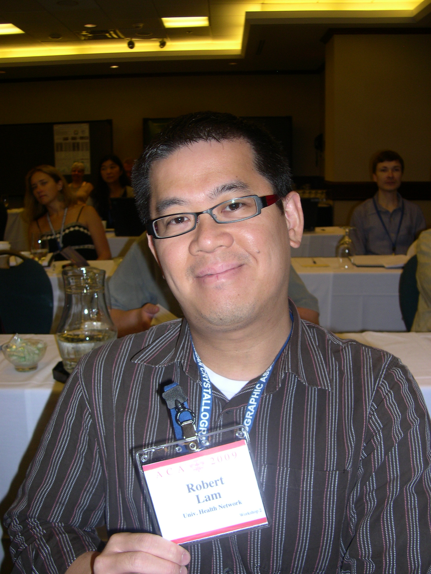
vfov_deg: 49.0
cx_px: 216
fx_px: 631
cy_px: 287
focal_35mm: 38
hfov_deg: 37.7
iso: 100
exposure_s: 1/60
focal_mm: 8
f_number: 2.8
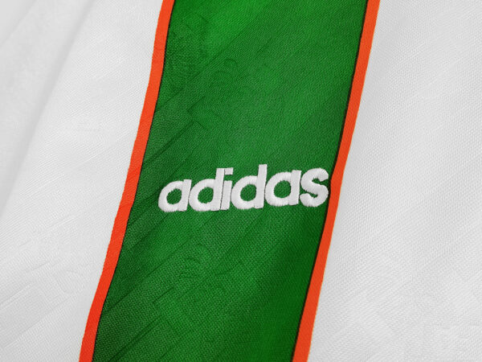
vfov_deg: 35.1
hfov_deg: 45.8
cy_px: 181
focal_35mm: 41
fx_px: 571
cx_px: 241
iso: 125
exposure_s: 1/100
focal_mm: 5.58
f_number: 1.8
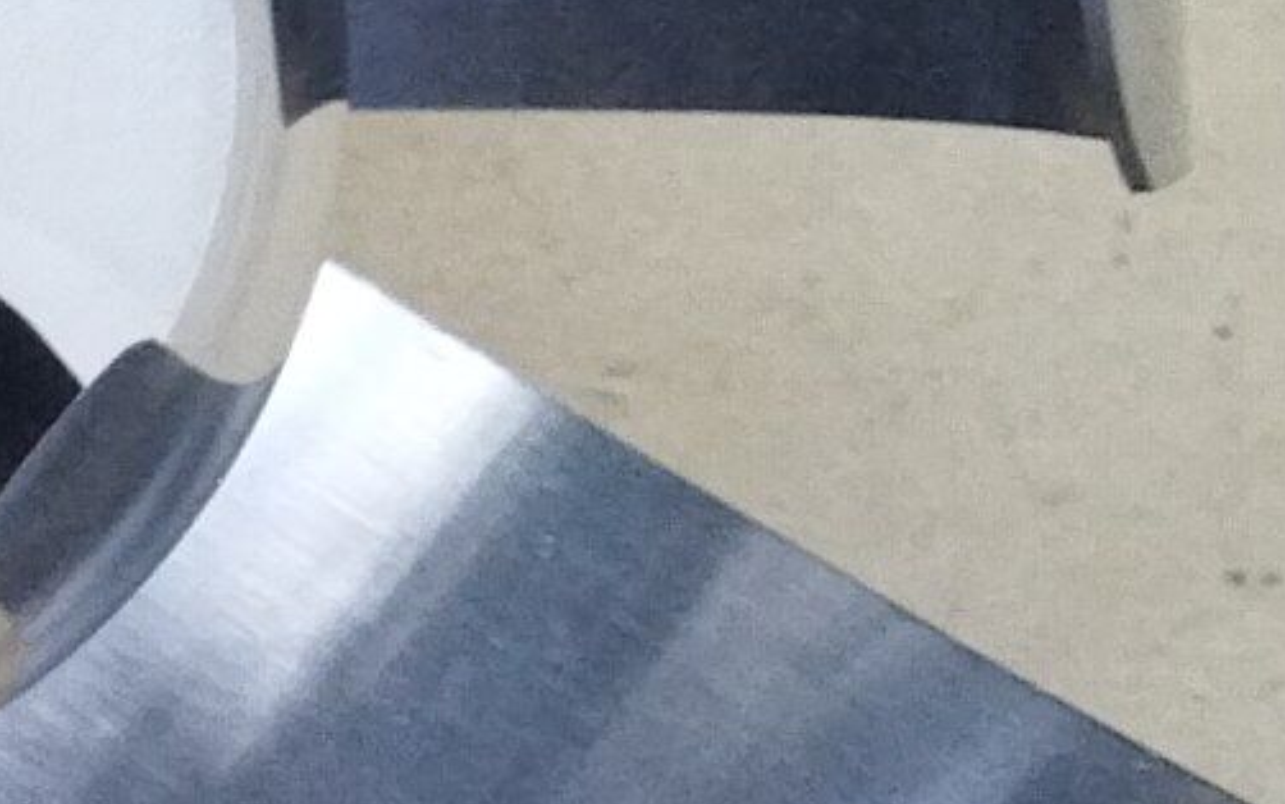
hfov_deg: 7.7
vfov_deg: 5.8
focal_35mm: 228
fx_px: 7986
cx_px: -2962
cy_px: 261
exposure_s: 1/100
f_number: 1.79
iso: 160
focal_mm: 4.71
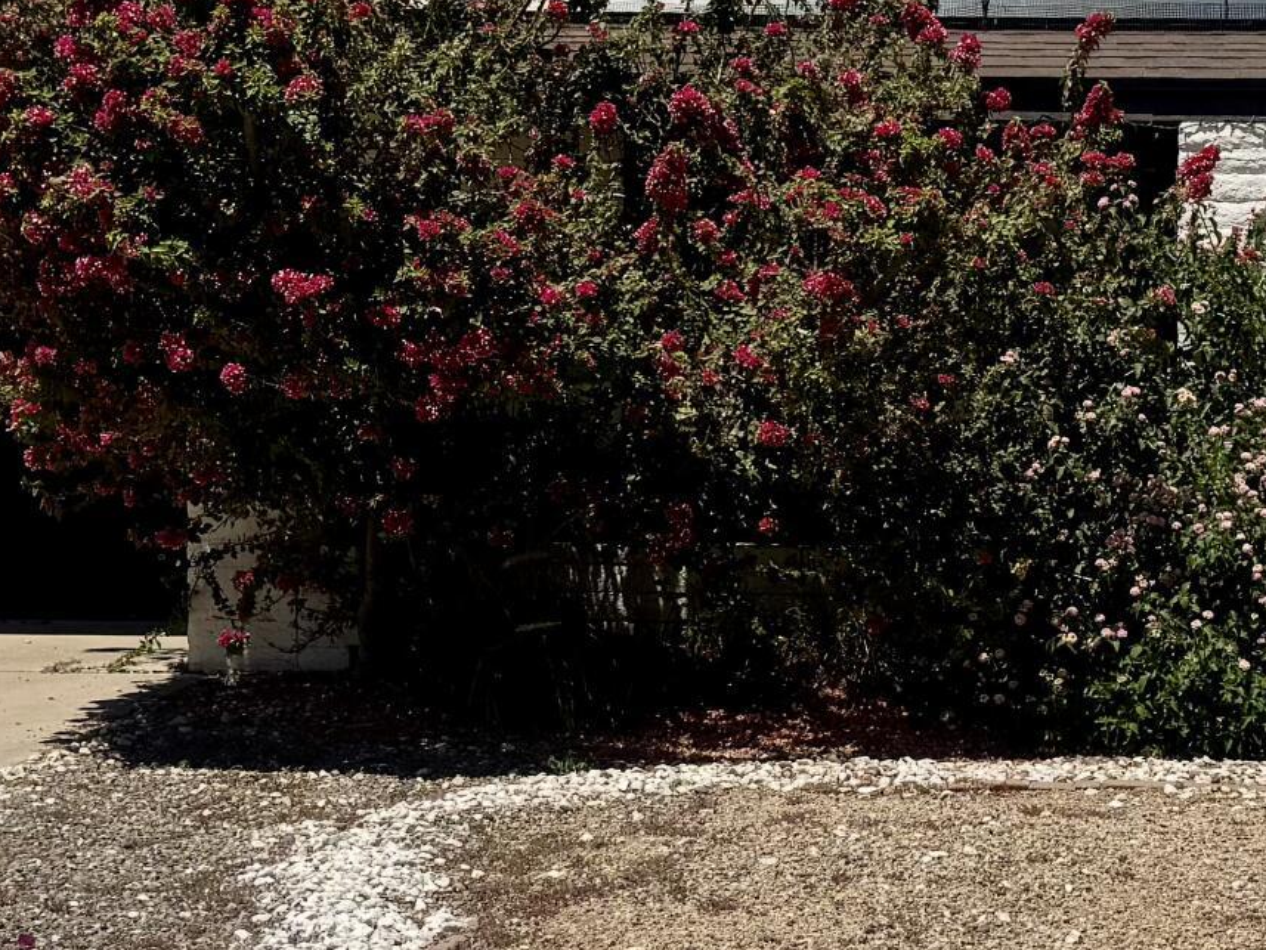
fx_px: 3073
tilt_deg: -2.4
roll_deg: -0.7
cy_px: 406
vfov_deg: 17.6
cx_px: 1052
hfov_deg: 22.9
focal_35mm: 84
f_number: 1.78
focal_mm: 6.76
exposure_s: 1/7937
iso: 80
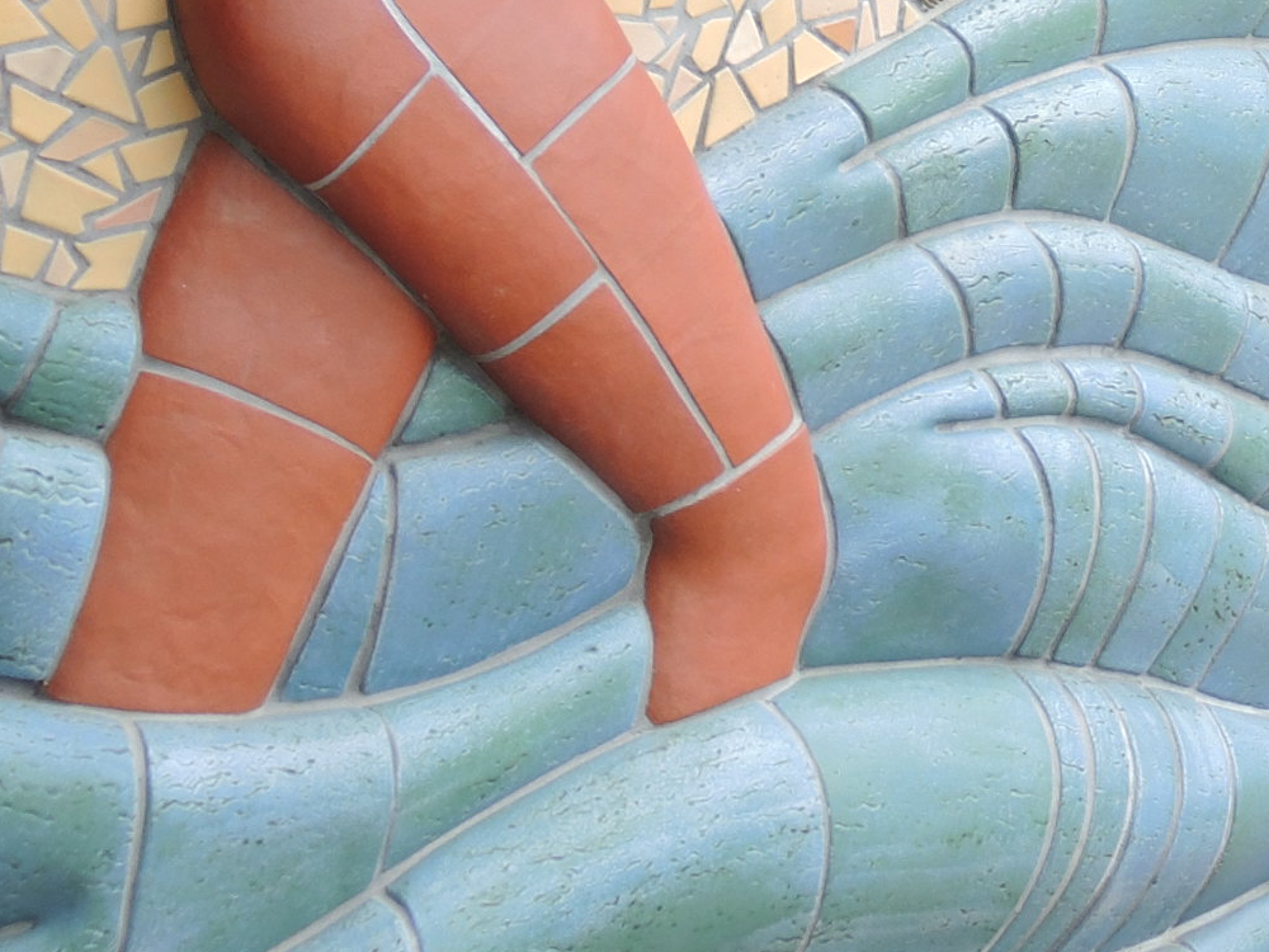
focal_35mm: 120
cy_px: -712
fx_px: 4399
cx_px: 1802
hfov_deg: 15.4
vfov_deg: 11.5
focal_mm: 6.5
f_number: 2
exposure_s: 1/320
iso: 80
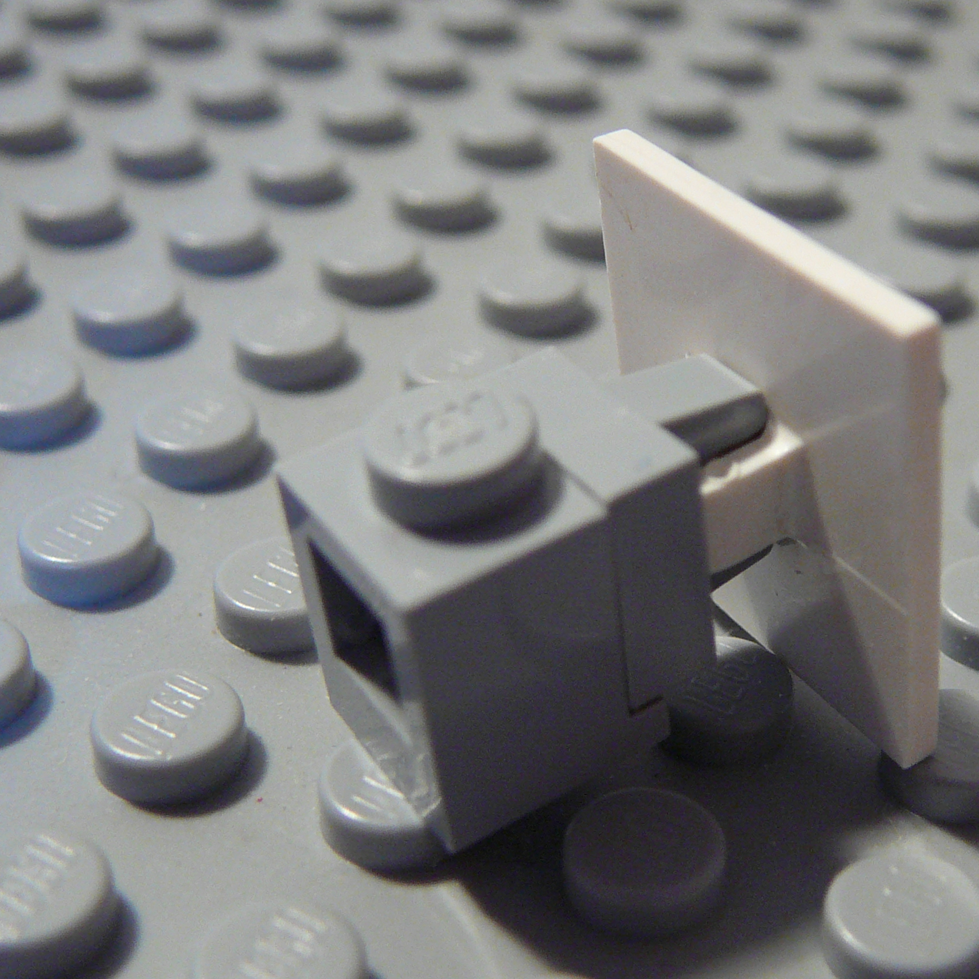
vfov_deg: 30.0
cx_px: 673
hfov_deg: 29.8
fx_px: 1824
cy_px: 526
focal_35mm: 57
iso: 200
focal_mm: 6.4
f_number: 3.2
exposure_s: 1/30
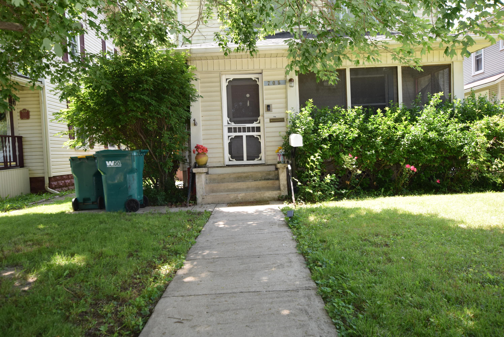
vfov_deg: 45.7
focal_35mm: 28
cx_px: 252
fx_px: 399
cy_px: 168
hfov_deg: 64.5
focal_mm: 19
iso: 360
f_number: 5.6
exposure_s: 1/125
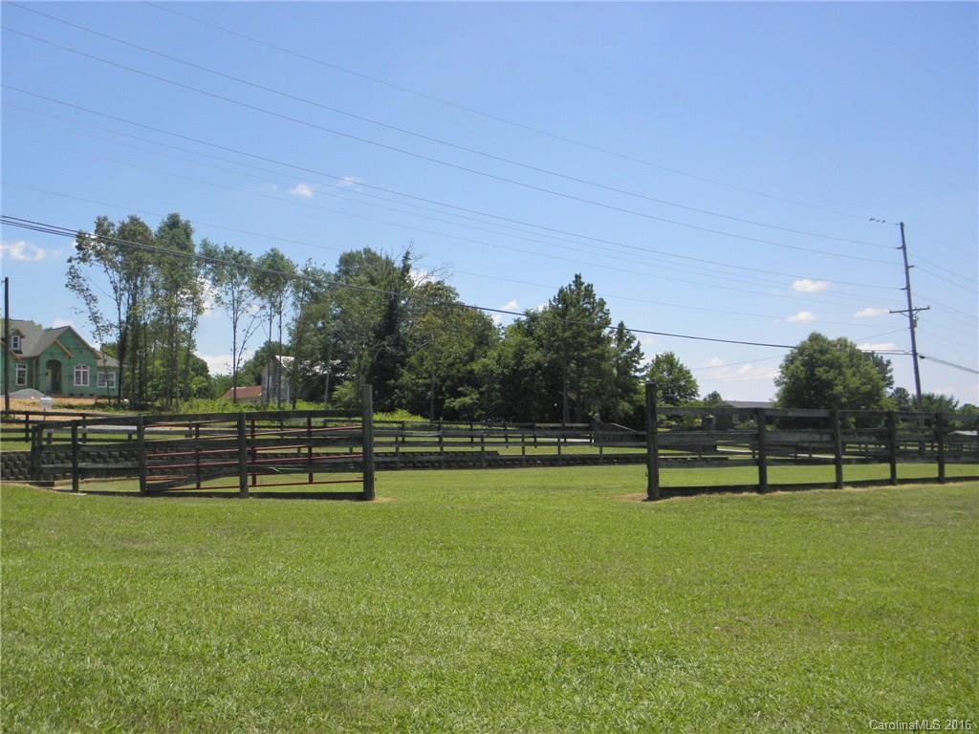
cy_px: 367
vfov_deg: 36.8
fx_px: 1103
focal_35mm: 39
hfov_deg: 47.9
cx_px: 490
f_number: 7.6
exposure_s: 1/250
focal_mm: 7.1
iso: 125
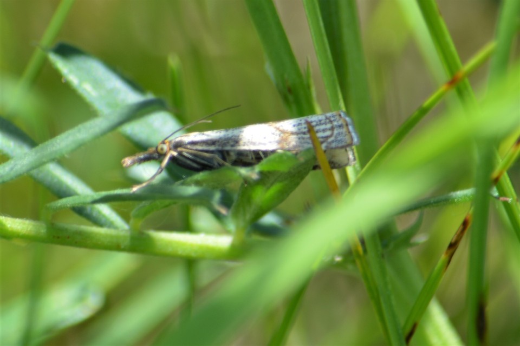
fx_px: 6499
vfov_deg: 3.1
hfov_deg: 4.6
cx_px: 260
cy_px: 173
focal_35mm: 450
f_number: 8
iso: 140
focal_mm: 300
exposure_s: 1/125
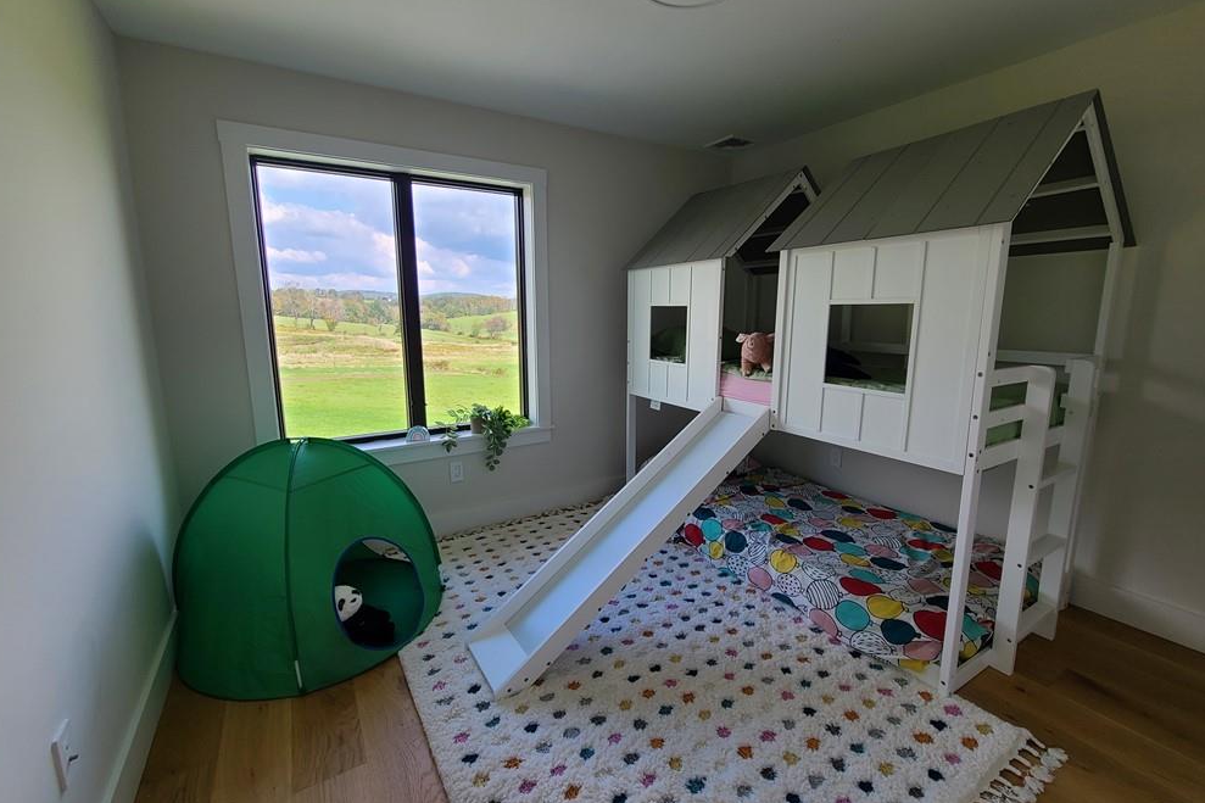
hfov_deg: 104.3
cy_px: 397
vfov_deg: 81.2
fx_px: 469
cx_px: 608
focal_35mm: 14
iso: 50
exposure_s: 1/186
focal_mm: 2.2
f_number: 2.2
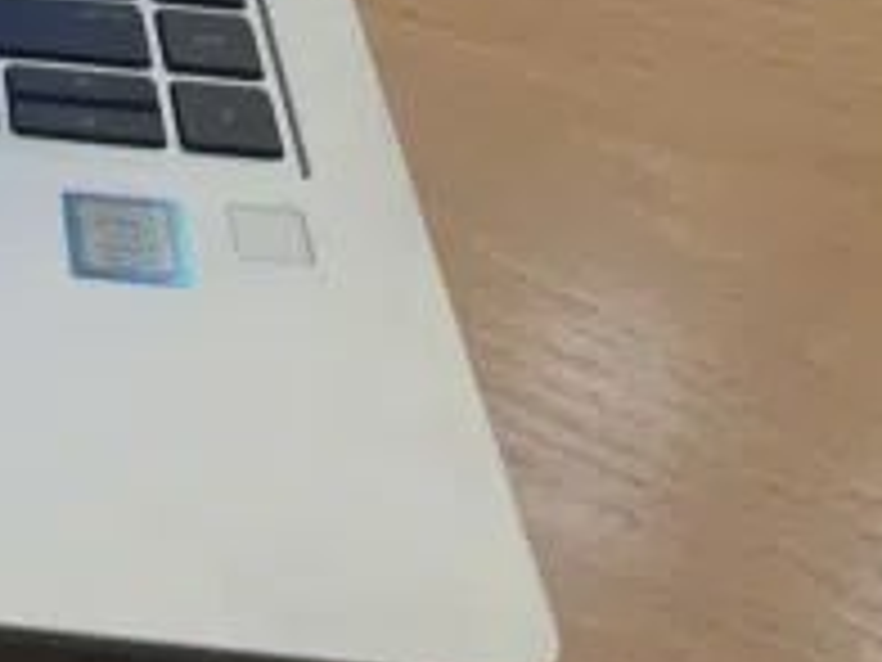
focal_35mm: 85
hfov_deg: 19.4
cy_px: -360
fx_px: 2166
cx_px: -518
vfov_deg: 15.8
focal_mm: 5.7
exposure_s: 1/113
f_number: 1.5
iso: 125
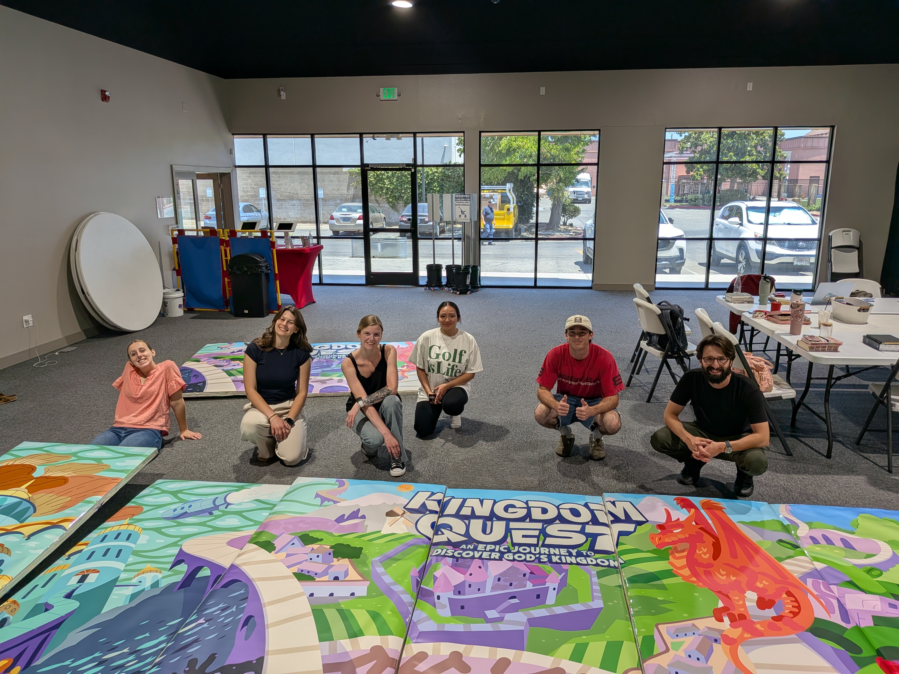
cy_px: 337
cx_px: 450
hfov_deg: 71.6
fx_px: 623
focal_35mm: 24
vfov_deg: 56.8
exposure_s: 1/60
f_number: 1.7
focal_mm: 4.53
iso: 26
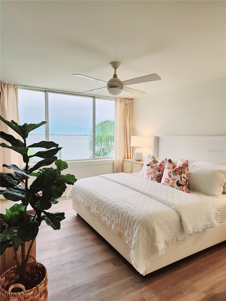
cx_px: 113
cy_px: 150
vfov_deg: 73.9
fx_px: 200
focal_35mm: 23
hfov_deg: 58.9
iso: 100
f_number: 1.8
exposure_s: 1/182
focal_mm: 6.4
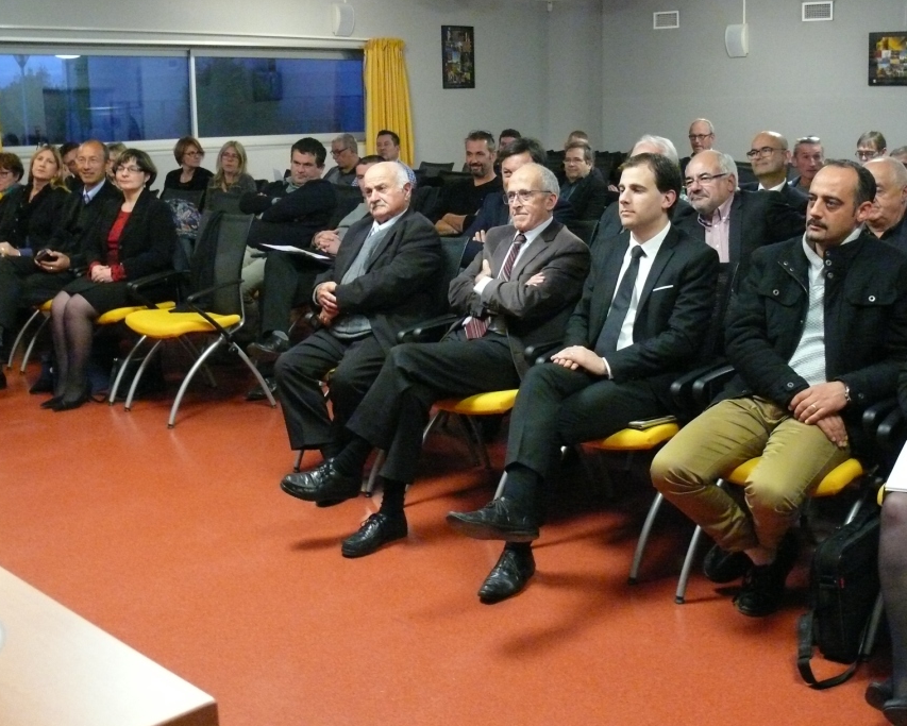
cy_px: 342
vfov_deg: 36.5
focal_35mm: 41
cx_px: 490
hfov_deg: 44.7
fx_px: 1101
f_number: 2.8
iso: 800
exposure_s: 1/25
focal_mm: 7.4
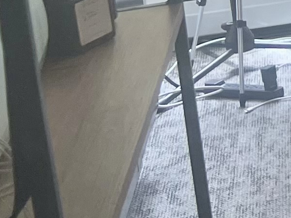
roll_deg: +2.8
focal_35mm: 174
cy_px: -201
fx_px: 1463
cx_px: 898
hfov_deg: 9.0
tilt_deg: -9.7
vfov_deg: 8.2
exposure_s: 1/134
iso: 32
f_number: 1.5
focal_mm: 5.7
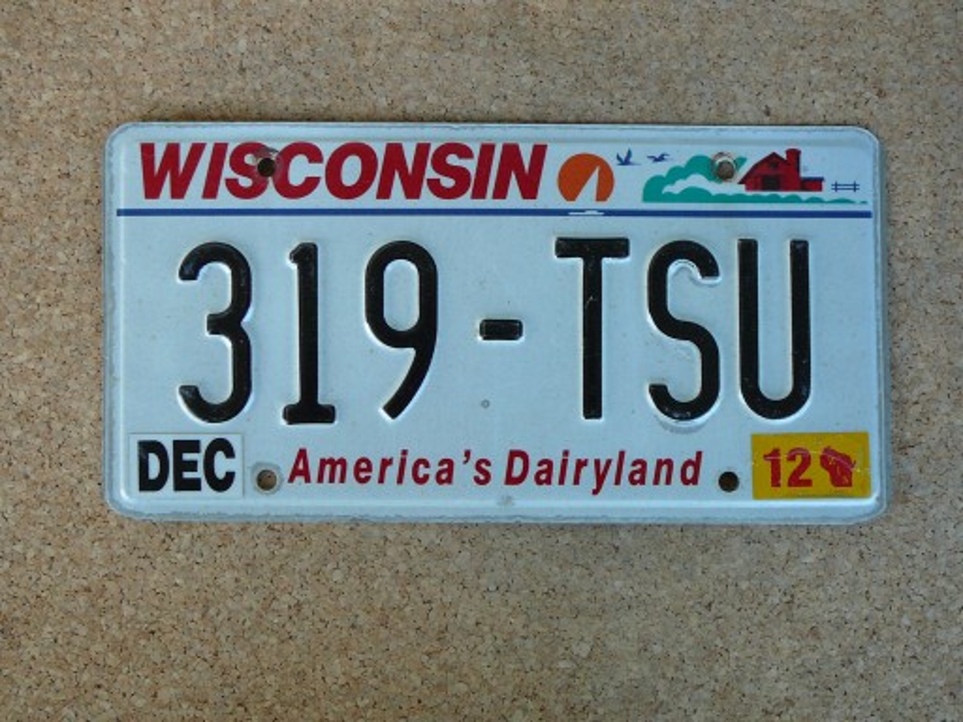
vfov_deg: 33.6
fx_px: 1196
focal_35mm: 43
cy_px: 361
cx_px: 482
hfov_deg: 43.9
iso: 100
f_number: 3.2
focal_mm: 6.4
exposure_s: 1/60
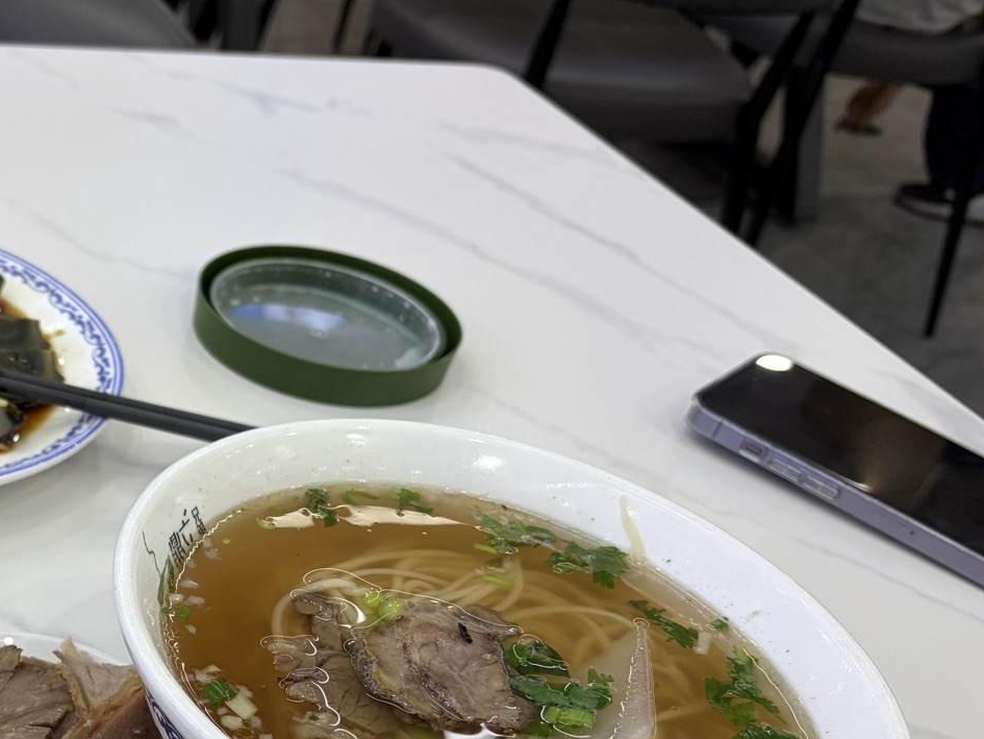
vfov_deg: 26.0
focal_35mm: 55
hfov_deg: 31.6
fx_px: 1564
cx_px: -53
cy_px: 613
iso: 50
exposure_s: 1/100
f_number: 1.6
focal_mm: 5.96
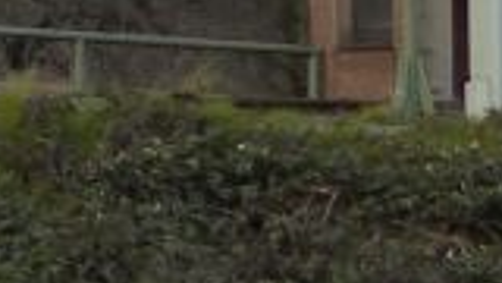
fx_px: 11847
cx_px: -1199
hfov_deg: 2.4
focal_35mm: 890
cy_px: -704
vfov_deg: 1.4
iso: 160
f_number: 4
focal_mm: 19.6
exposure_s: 1/640
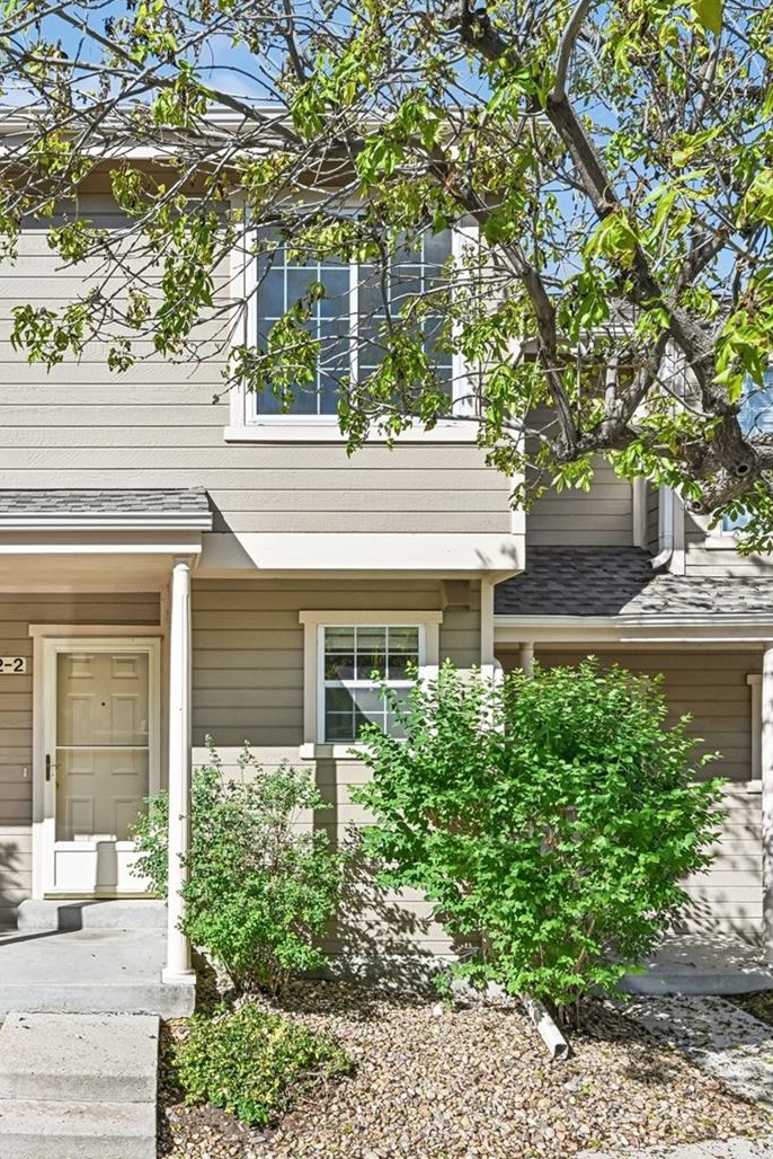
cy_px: 572
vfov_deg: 64.0
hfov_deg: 43.2
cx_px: 154
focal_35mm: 29
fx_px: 926
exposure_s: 1/80
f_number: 11
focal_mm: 18.5
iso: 64
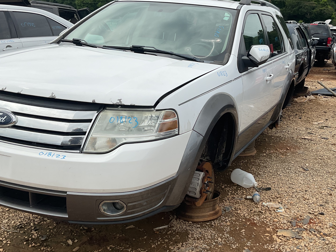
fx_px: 398
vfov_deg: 35.1
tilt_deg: -16.1
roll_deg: +0.4
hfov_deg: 45.7
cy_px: 127
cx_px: 191
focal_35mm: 41
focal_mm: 3
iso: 16
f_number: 1.8
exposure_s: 1/1848
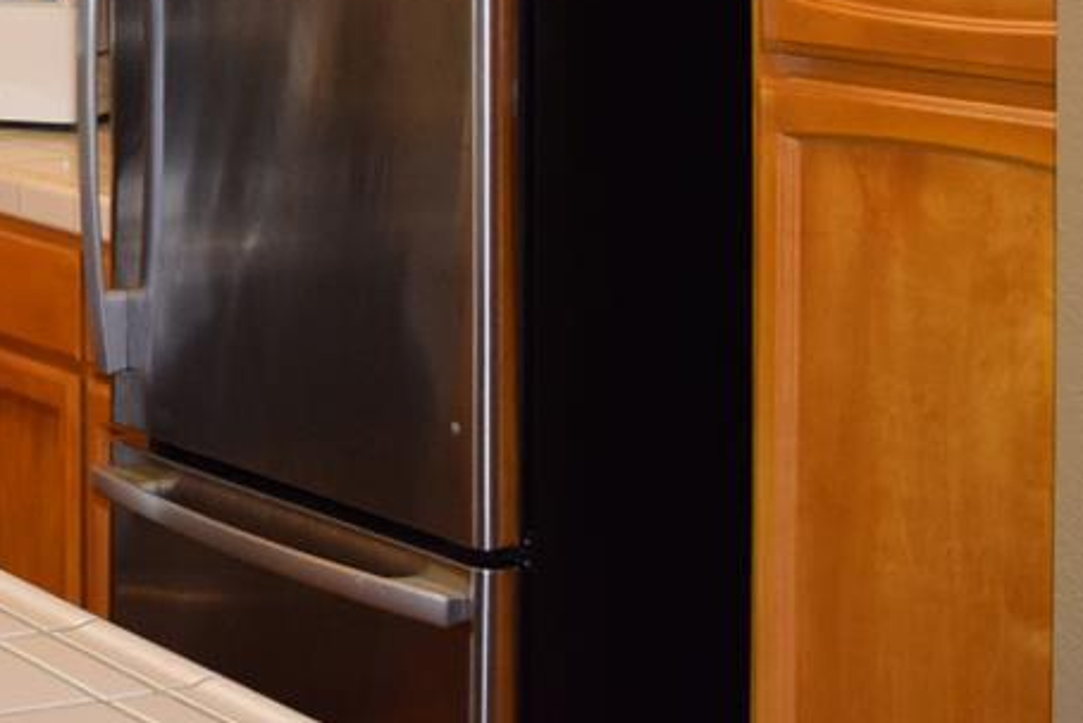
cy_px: -216
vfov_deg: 12.2
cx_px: -355
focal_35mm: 109
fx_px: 3280
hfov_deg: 17.5
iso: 800
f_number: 5
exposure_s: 1/100
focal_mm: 22
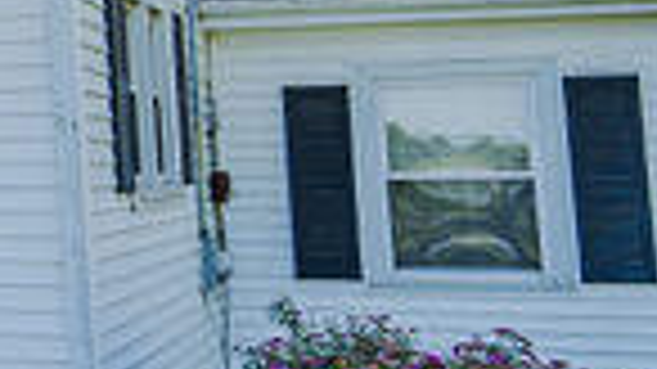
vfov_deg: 11.6
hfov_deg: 16.0
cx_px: -666
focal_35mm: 103
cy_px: -38
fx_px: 1794
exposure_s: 1/200
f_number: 4
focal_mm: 14
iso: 50
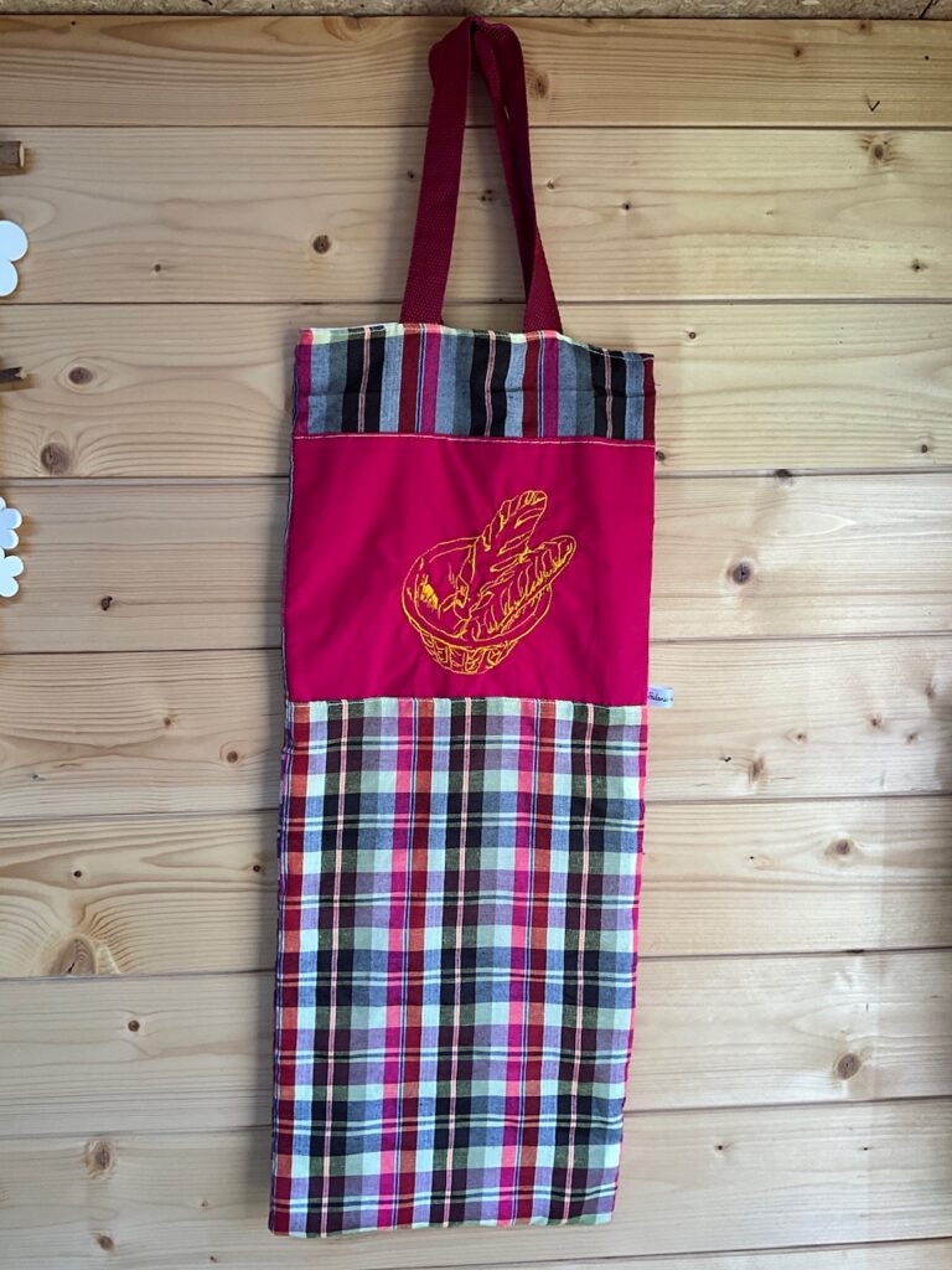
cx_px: 476
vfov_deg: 61.7
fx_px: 1063
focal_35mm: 29
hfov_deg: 48.2
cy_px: 635
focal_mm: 3
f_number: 1.8
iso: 32
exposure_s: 1/100
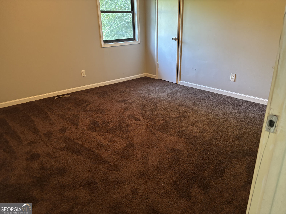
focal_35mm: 26
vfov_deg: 53.1
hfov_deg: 67.3
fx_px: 215
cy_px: 107
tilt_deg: -21.3
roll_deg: +1.3
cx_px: 143
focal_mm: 5.96
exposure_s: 1/40
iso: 400
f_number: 1.6
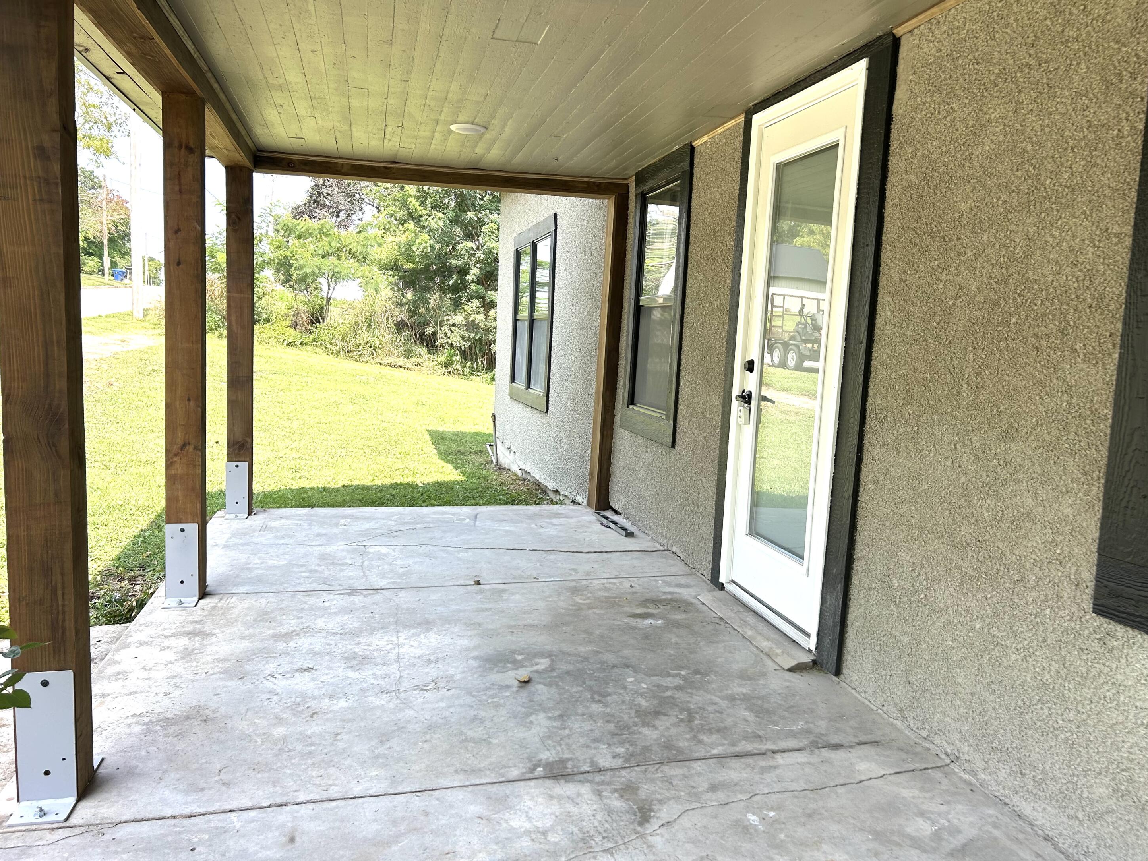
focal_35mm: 27
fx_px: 895
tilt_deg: -6.3
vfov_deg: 51.3
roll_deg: -2.3
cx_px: 595
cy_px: 444
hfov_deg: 65.3
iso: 50
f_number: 1.5
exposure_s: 1/846
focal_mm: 5.7
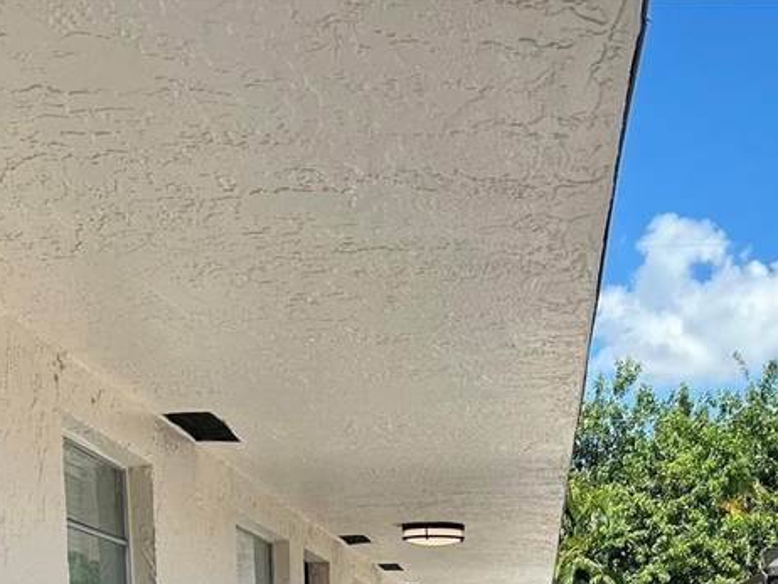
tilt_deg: -4.2
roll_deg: +1.7
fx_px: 1619
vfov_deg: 18.7
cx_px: 519
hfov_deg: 26.9
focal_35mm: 72
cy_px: 804
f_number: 1.5
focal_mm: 5.7
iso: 50
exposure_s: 1/2353
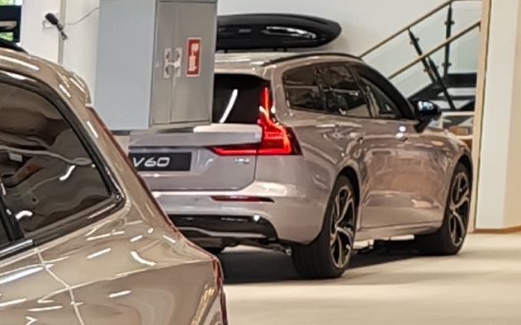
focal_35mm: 227
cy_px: 671
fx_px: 3222
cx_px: -1155
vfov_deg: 5.6
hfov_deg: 7.8
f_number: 1.9
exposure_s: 1/100
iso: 160
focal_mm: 6.12
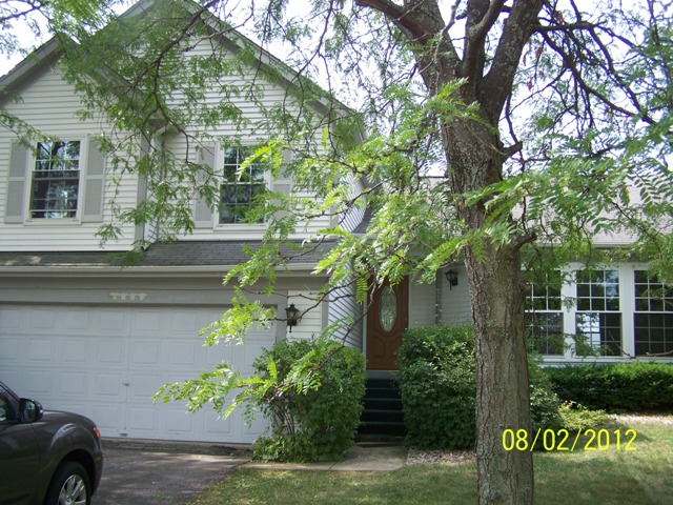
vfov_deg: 37.7
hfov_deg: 49.0
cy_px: 252
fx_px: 739
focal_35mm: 38
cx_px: 336
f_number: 2.8
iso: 64
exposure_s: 1/200
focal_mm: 6.3
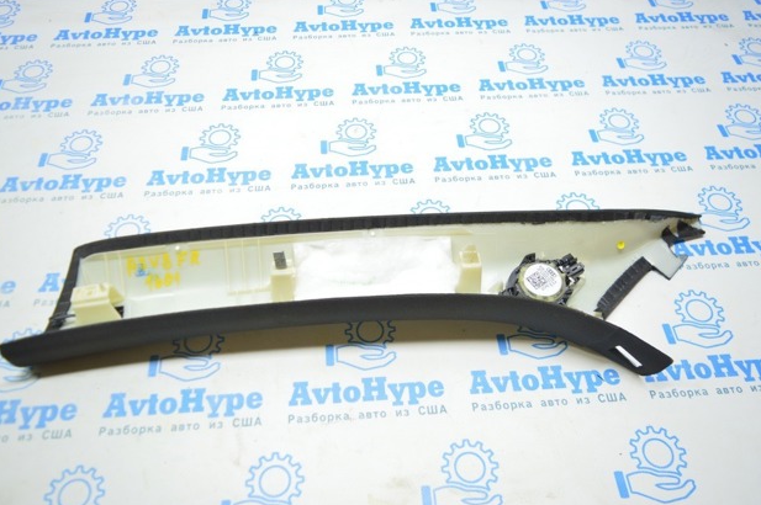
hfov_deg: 65.5
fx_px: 591
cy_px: 257
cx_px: 368
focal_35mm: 28
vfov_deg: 46.3
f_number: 3.5
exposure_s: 1/40
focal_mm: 18
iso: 400
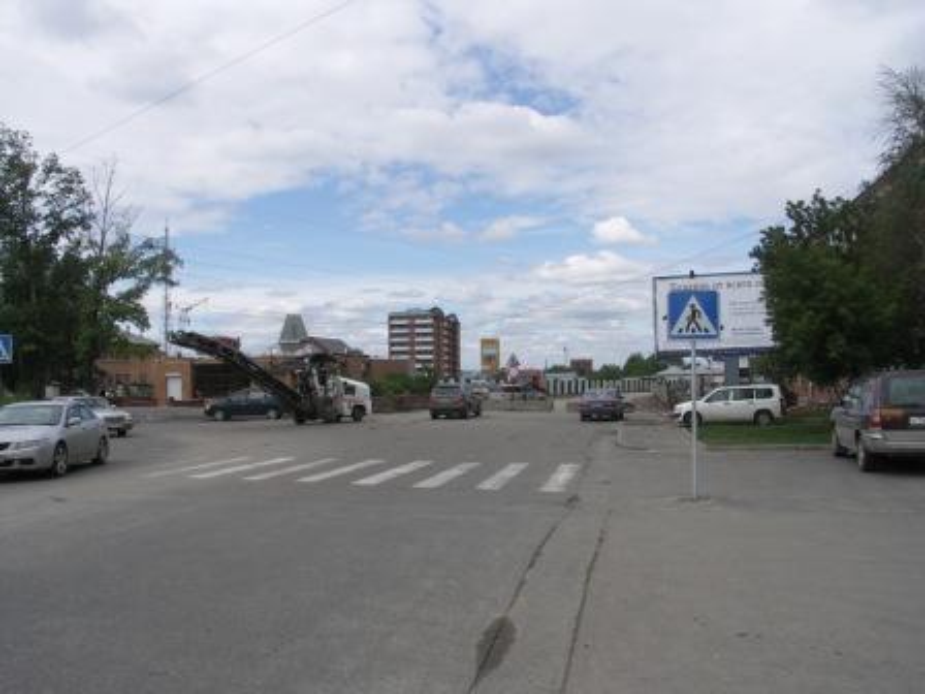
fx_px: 802
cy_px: 347
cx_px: 462
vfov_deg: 46.8
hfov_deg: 60.0
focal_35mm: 30
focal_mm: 7.9
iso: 50
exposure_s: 1/250
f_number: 6.3
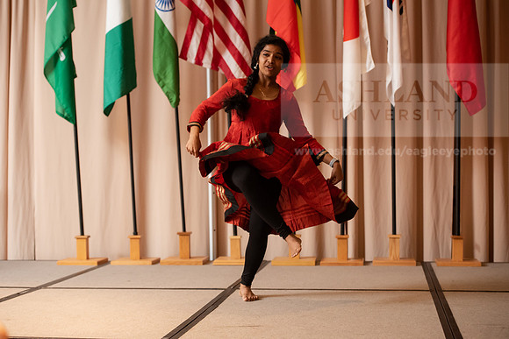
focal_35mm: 70
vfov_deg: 19.5
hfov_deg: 28.8
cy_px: 170
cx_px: 254
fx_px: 990
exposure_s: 1/160
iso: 2500
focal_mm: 70
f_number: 3.5
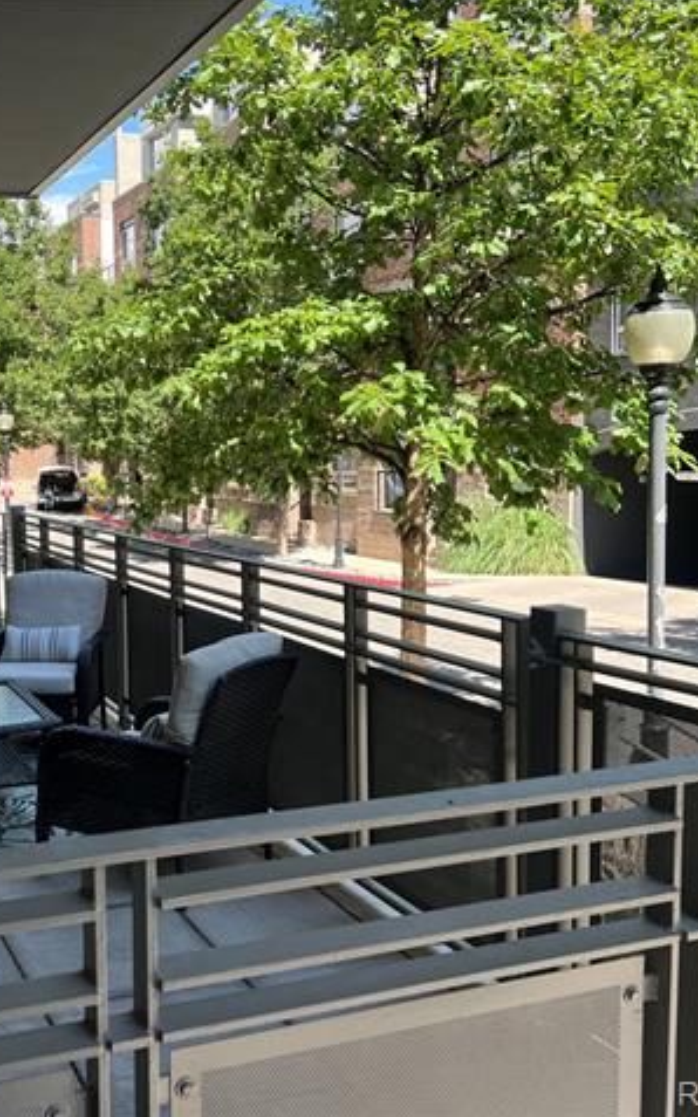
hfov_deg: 33.2
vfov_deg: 52.8
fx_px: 1126
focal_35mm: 37
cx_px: 115
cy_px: 557
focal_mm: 5.7
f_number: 1.5
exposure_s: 1/700
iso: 50
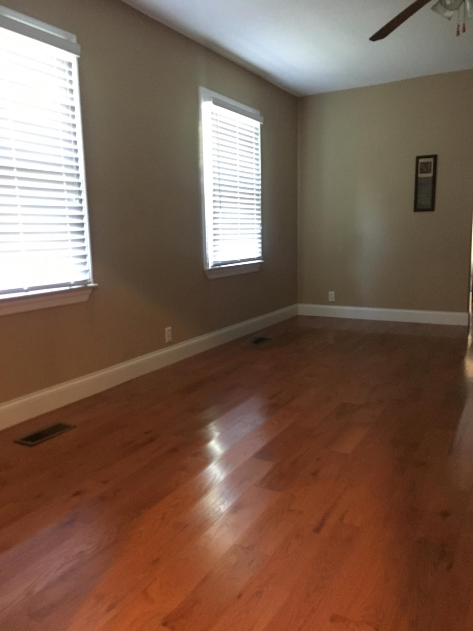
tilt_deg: -10.5
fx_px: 528
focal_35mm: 29
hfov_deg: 48.2
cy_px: 316
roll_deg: +1.2
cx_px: 236
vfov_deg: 61.7
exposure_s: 1/15
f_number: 2.2
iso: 250
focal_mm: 4.15
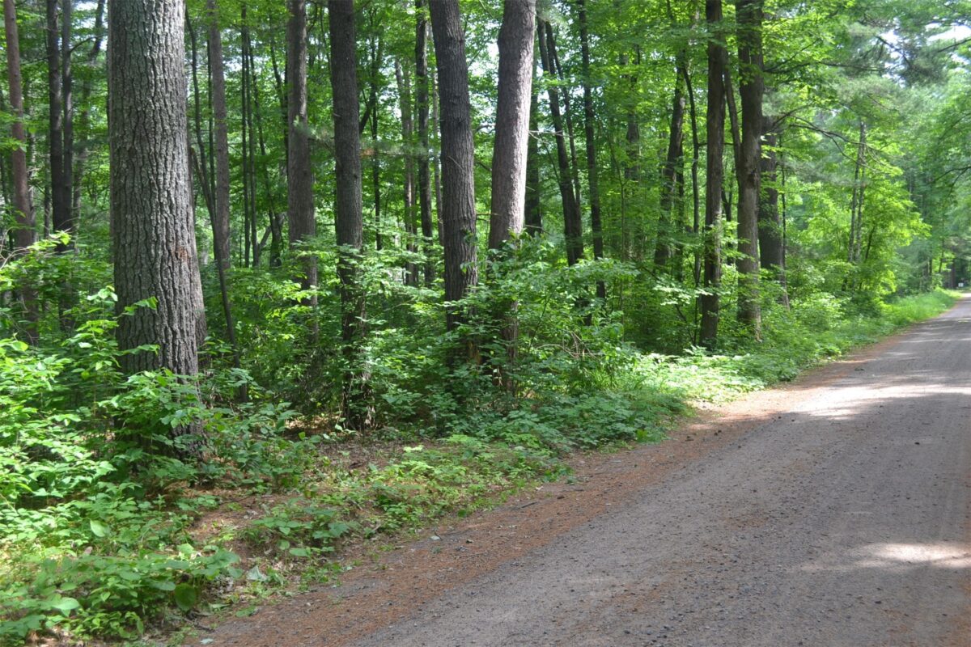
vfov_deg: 36.9
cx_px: 486
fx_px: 971
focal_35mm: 36
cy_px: 324
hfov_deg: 53.1
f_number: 5.6
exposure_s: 1/125
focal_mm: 24
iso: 320
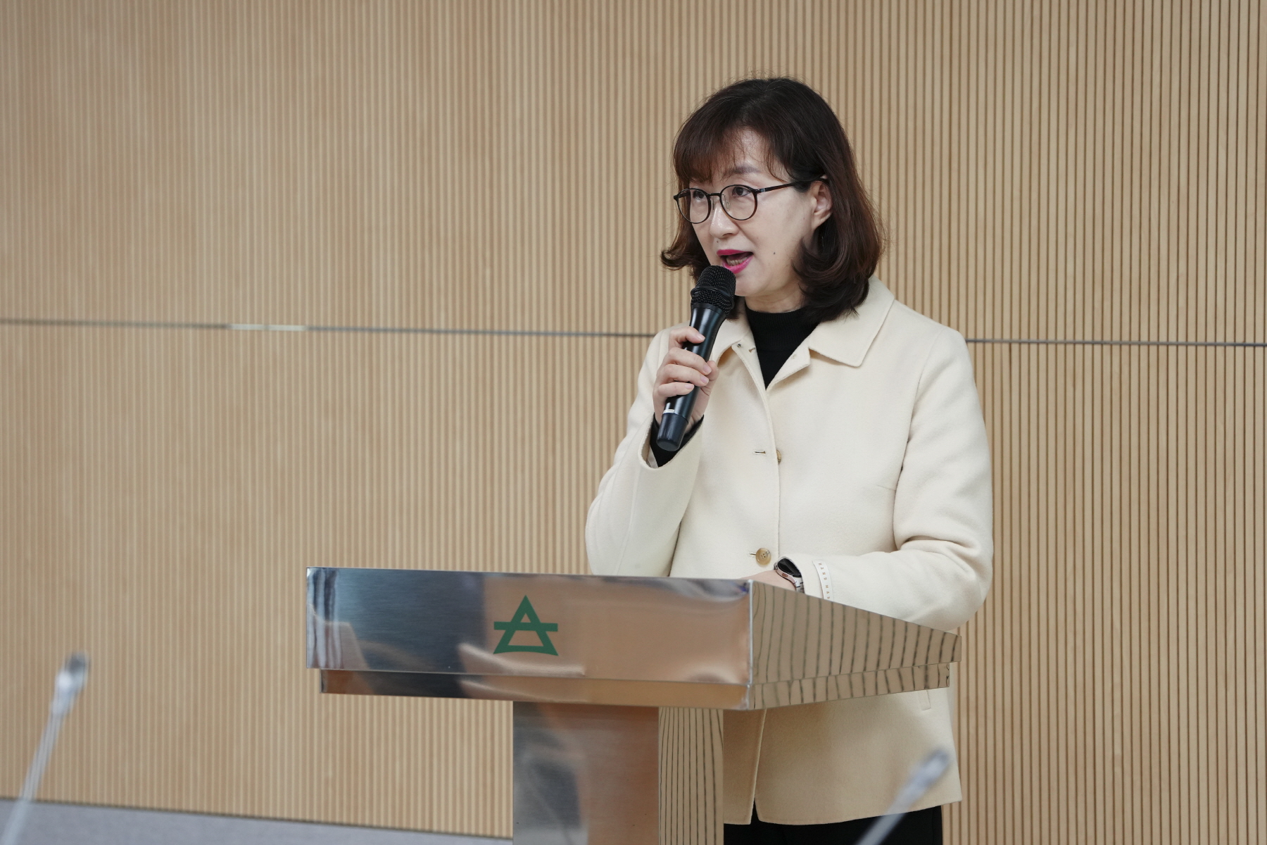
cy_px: 422
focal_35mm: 200
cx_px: 634
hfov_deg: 10.3
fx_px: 7038
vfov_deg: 6.9
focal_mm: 200
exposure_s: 1/160
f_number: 4
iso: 1600
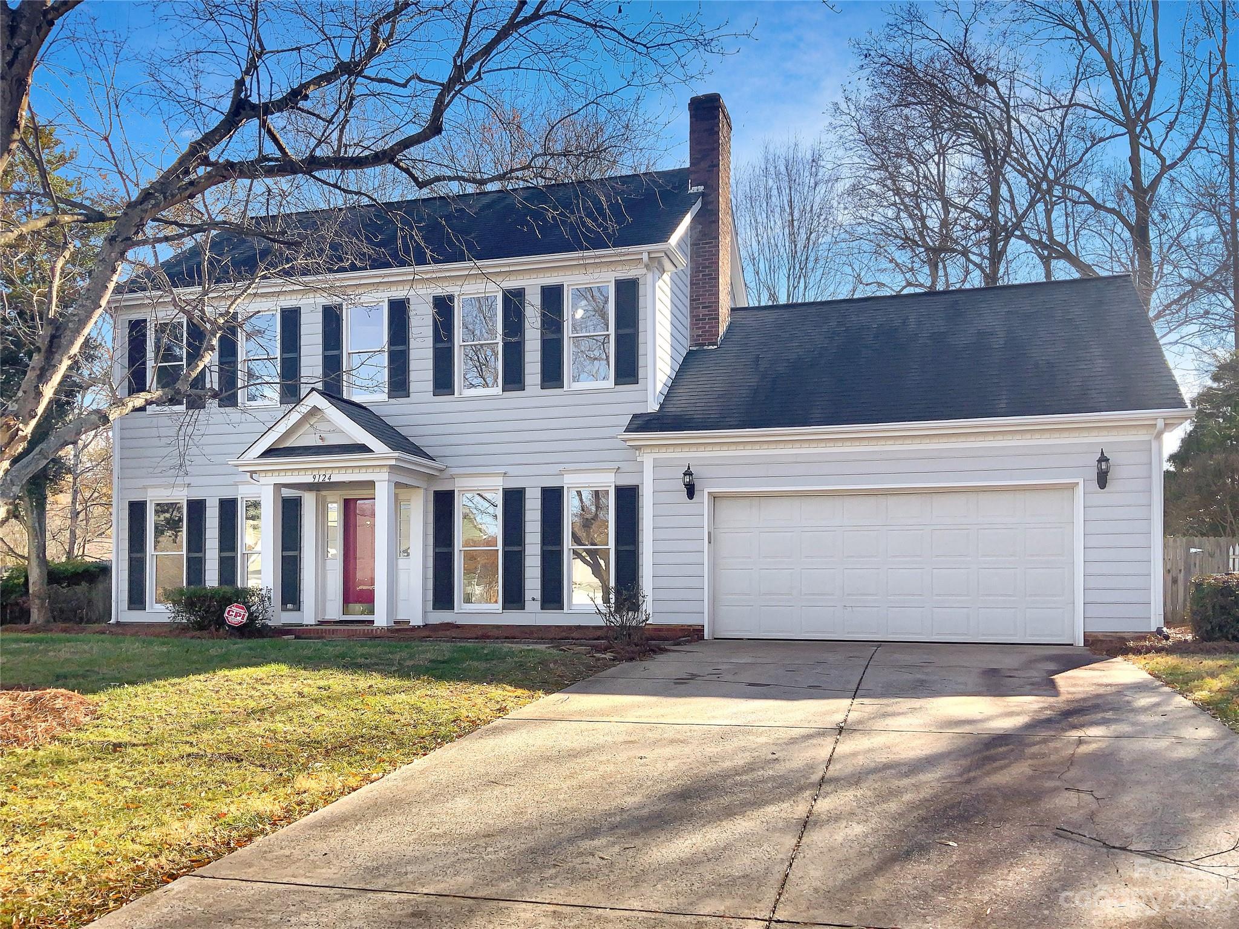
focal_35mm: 29
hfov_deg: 61.7
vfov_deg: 48.2
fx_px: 1038
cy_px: 464
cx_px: 620
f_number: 1.8
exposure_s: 1/580
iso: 16
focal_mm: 3
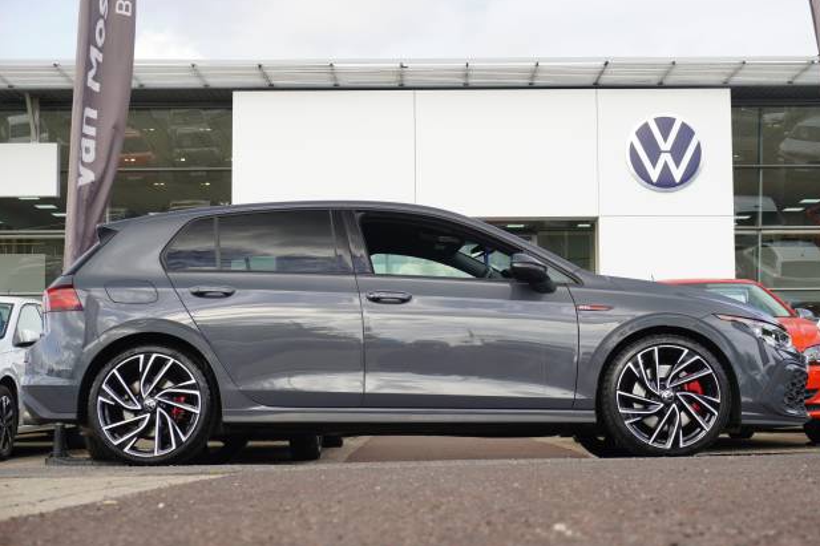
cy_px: 274
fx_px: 1275
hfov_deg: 35.6
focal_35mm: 56
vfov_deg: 24.2
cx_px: 423
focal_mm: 36
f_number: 6.7
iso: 100
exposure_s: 1/90
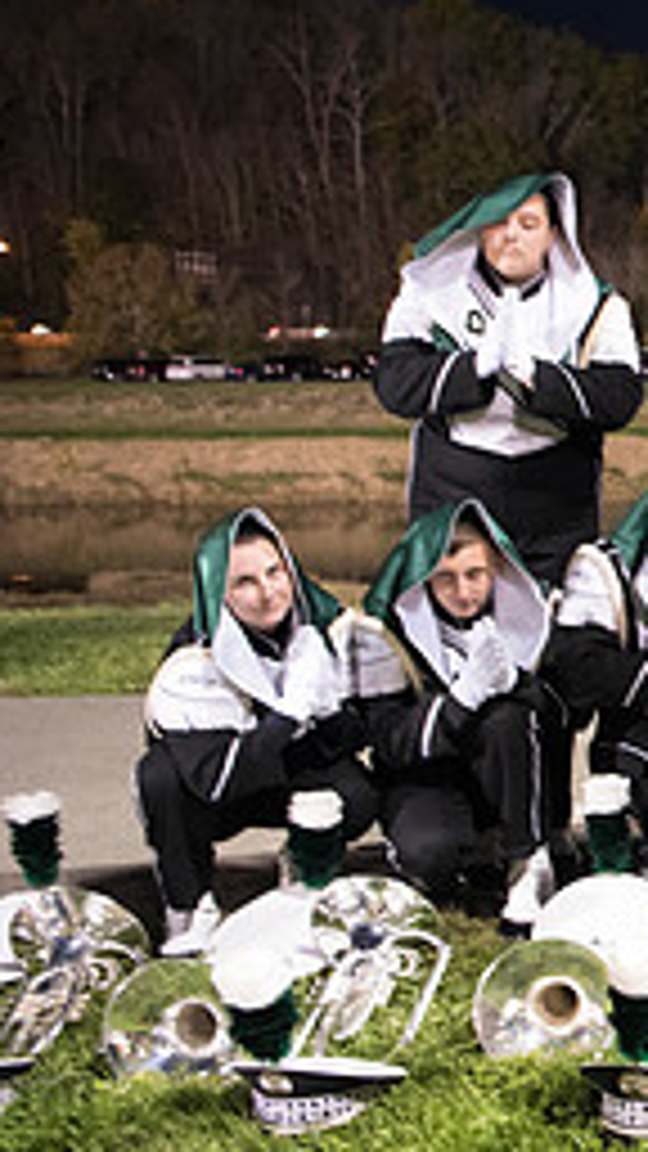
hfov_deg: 15.7
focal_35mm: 64
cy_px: 560
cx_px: 1206
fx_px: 1955
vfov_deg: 32.8
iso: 4000
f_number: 3.2
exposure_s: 1/15
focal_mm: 27
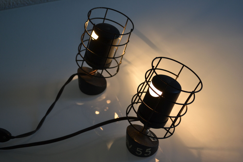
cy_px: 81
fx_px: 354
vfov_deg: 25.7
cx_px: 122
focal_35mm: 52
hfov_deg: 37.9
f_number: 5
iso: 400
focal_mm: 35
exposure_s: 1/80
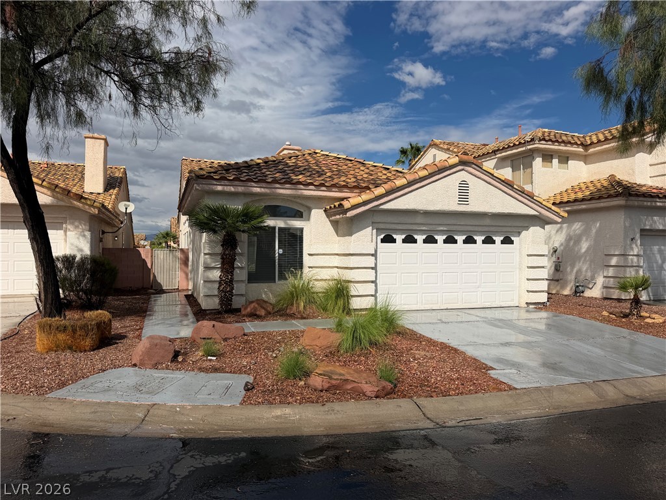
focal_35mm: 24
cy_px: 250
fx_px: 462
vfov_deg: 56.8
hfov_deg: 71.6
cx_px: 333
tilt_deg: +0.0
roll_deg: -0.2
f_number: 1.78
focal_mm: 6.76
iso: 80
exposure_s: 1/11905
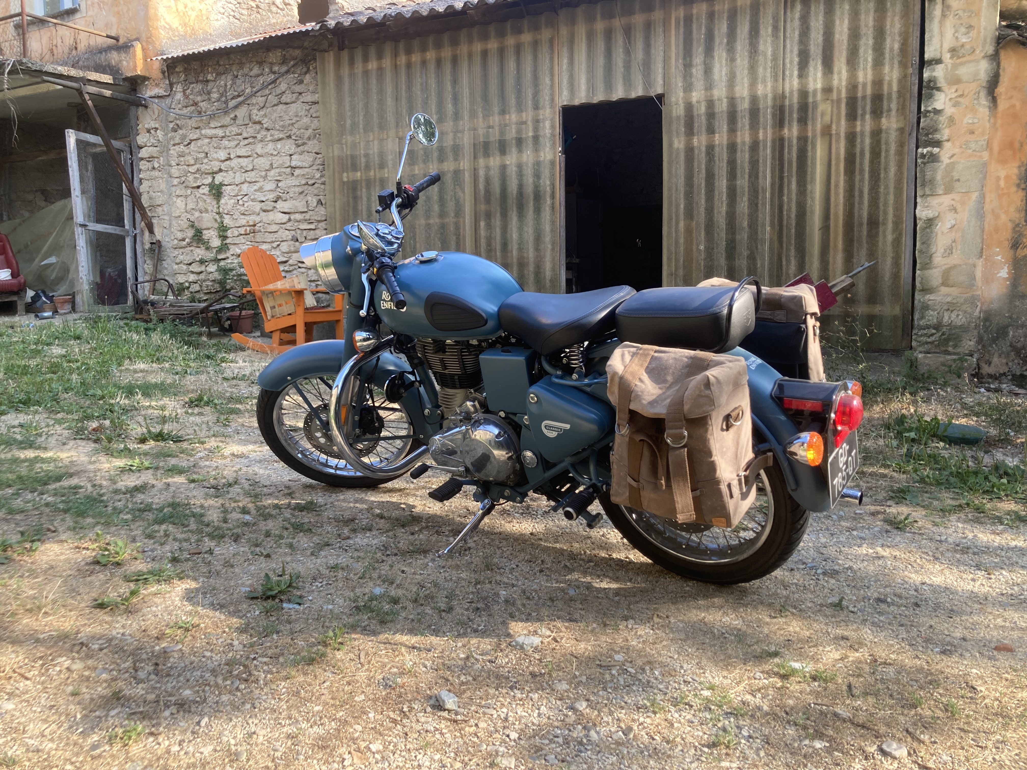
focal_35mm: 28
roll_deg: +0.0
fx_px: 831
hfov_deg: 63.4
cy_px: 385
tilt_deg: -5.7
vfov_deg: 49.7
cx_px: 514
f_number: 1.8
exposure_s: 1/204
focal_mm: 3.99
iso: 20
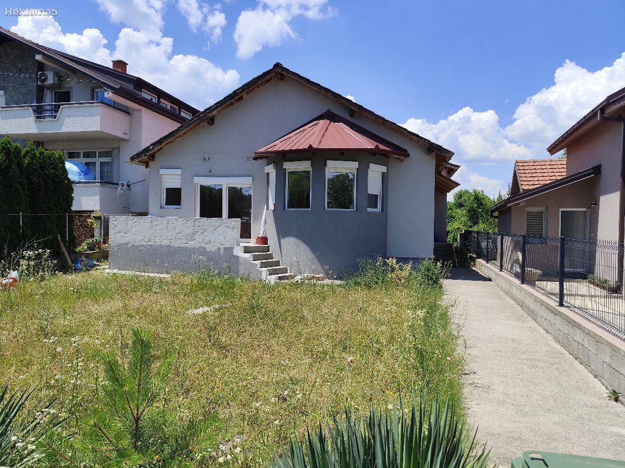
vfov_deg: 58.9
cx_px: 312
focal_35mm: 23
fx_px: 415
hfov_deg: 73.9
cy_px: 234
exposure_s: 1/1464
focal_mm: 6.19
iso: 50
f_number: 1.65
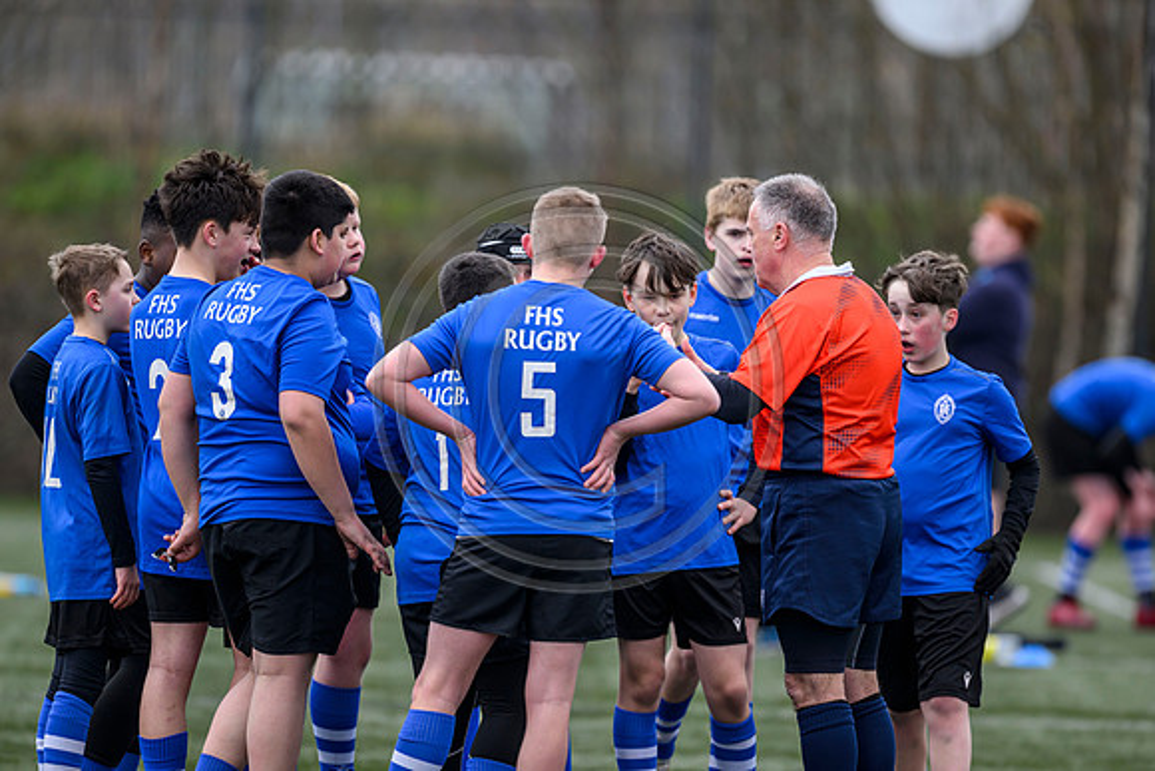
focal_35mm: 400
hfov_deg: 5.2
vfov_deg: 3.4
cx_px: 578
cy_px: 386
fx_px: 12836
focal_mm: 400
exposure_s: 1/1000
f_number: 3.5
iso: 500
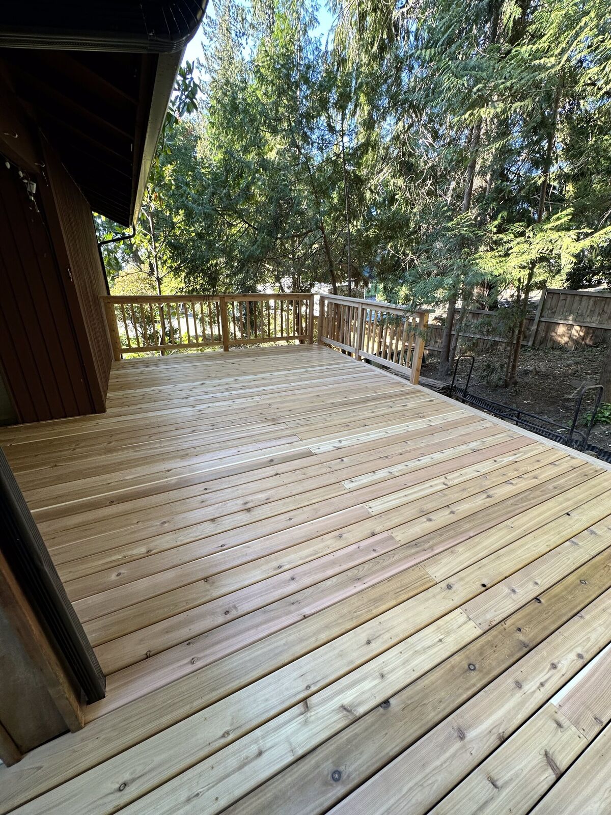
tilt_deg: -22.4
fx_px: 329
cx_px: 306
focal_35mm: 14
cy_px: 408
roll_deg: -2.1
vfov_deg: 102.1
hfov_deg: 85.7
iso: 64
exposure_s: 1/99
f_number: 2.2
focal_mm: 2.22
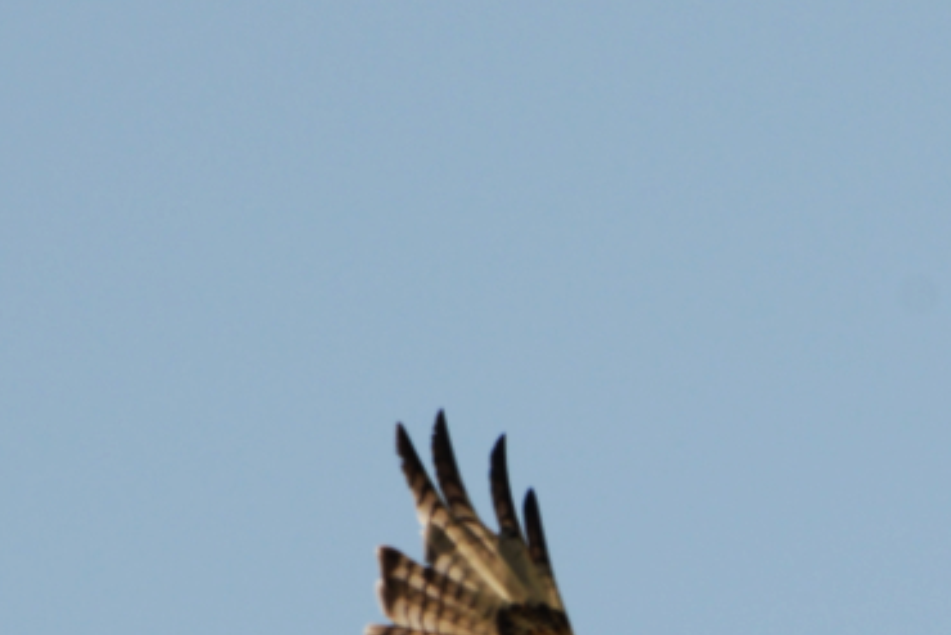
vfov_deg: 1.7
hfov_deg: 2.5
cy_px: 821
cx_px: 851
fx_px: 21405
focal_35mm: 810
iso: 250
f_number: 8
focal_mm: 300
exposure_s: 1/1600
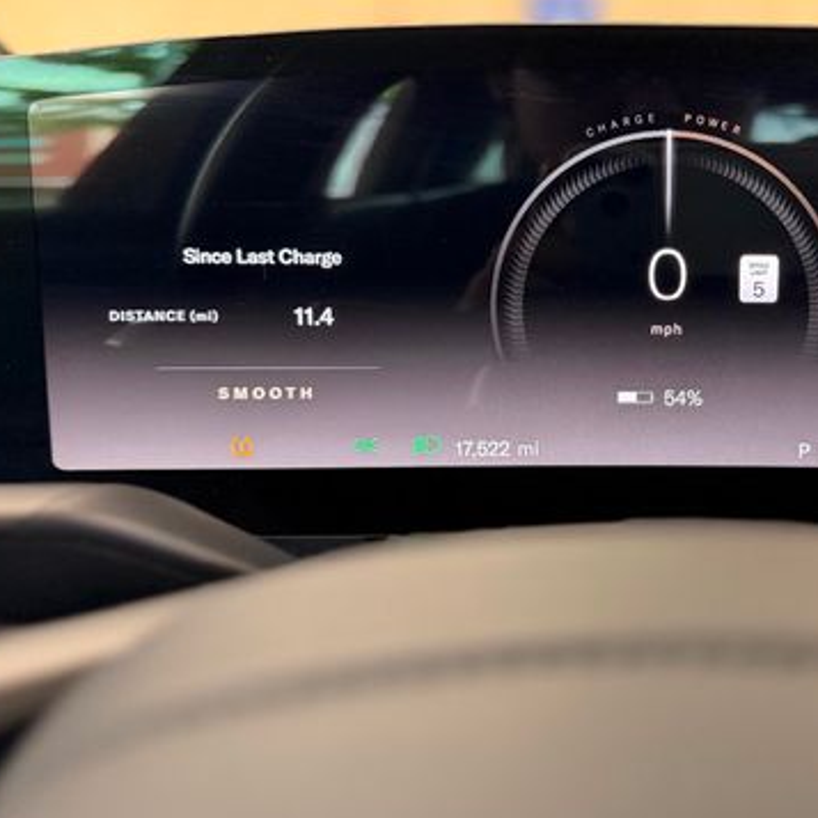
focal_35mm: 38
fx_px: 1016
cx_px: 667
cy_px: 323
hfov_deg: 41.7
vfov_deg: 43.6
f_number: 1.78
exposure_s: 1/60
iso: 250
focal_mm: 6.76
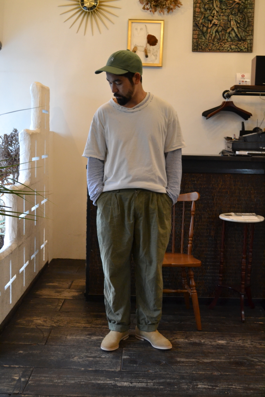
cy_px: 198
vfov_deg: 45.0
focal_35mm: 44
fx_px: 480
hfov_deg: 30.9
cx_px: 132
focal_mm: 29
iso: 1600
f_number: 4.5
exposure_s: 1/60
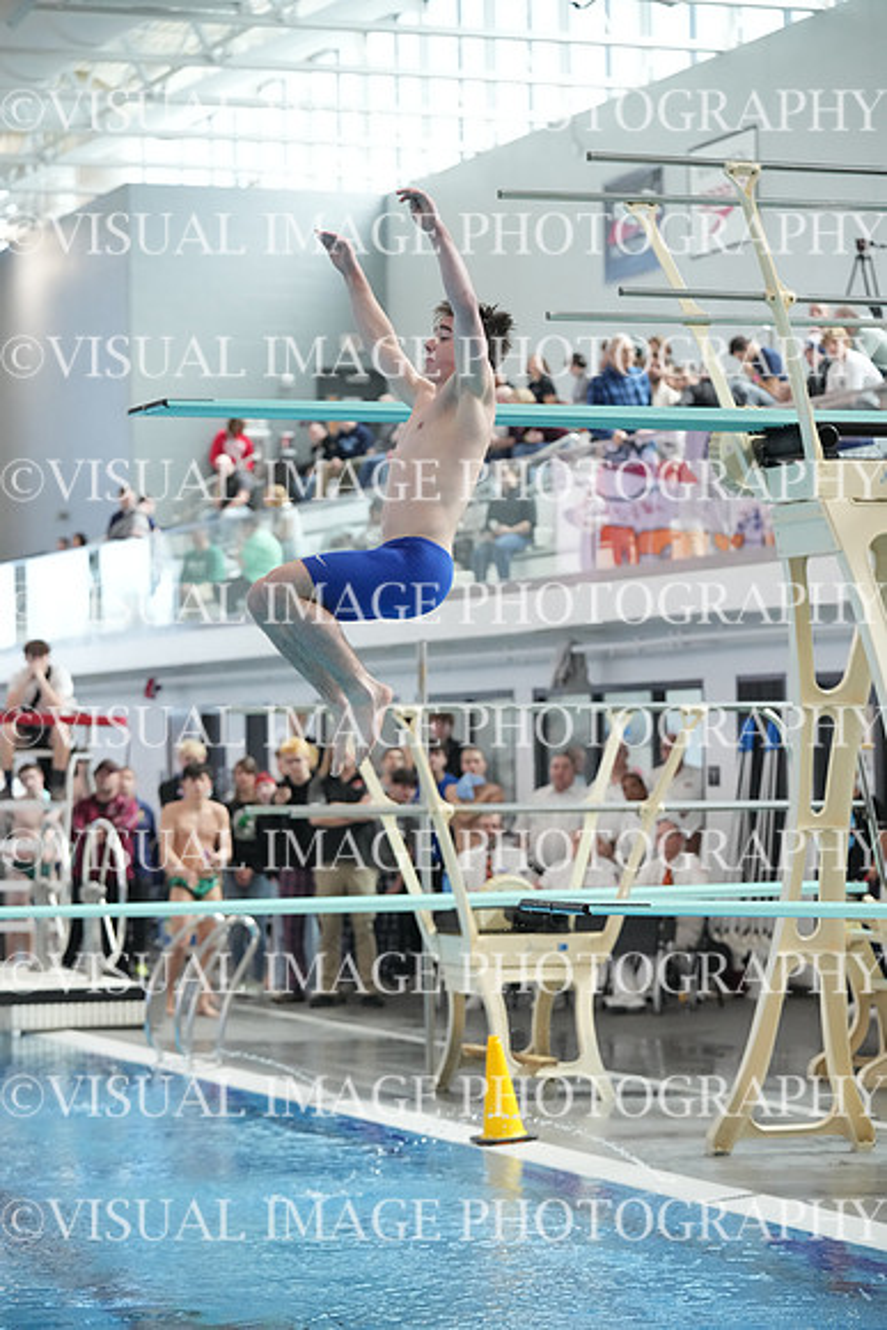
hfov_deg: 12.8
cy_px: 665
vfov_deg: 19.1
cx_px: 444
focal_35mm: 107
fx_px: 3952
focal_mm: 107
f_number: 4
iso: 4000
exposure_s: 1/1600
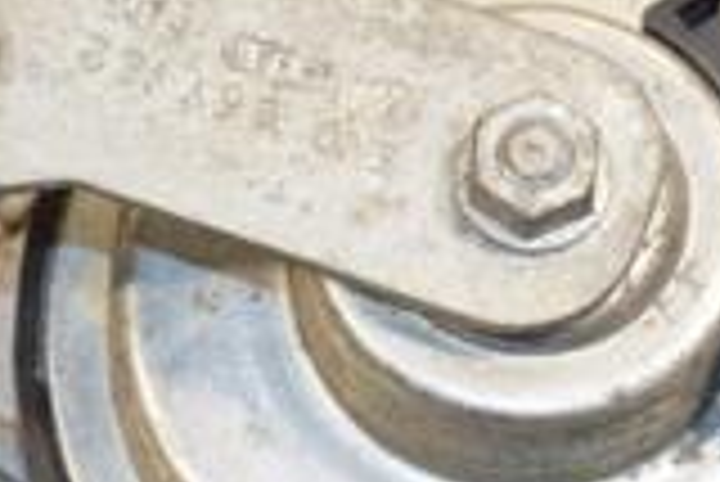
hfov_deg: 5.9
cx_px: 338
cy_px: 284
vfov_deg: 3.9
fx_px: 6986
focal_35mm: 349
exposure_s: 1/200
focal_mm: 62
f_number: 6.3
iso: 800
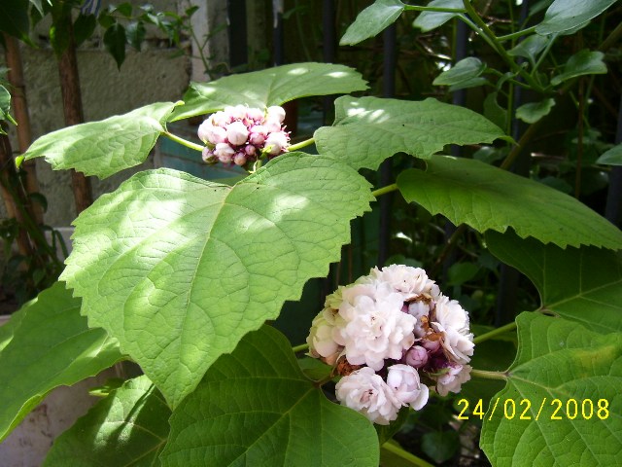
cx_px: 311
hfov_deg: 54.0
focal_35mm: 34
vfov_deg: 41.8
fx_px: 611
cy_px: 234
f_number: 2.7
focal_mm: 5.6
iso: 80
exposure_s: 1/180
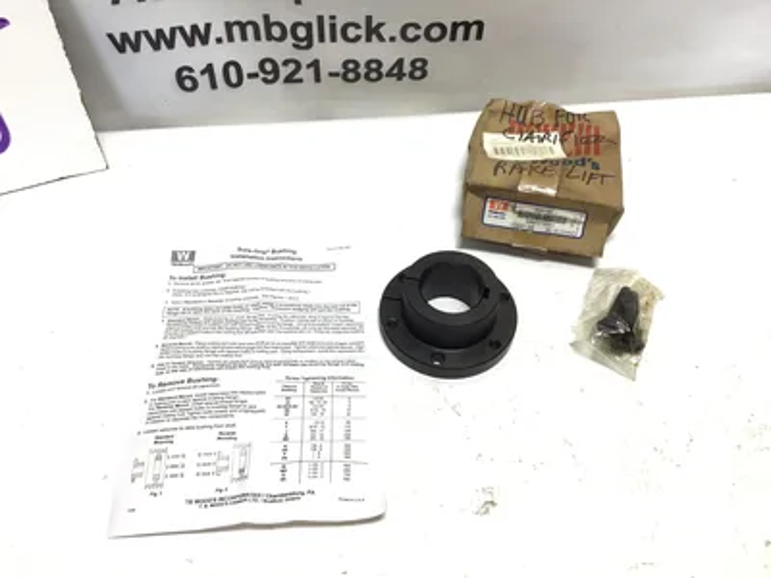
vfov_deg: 45.4
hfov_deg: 58.4
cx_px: 386
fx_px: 690
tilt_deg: -51.9
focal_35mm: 31
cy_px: 289
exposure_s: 1/130
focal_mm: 3.3
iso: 25
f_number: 2.4
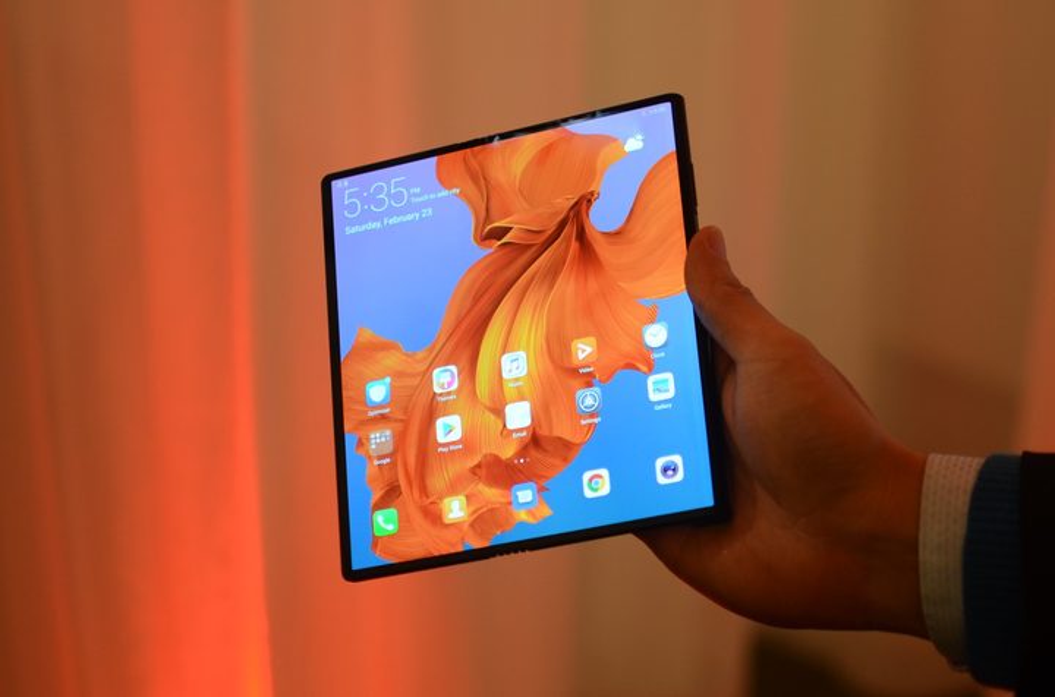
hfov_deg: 37.9
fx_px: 1534
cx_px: 528
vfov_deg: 25.6
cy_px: 348
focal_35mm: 52
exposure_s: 1/250
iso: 250
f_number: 1.8
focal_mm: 35
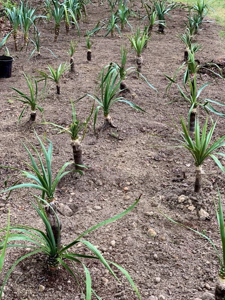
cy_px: 150
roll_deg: +0.6
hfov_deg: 28.0
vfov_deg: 36.8
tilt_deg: -21.1
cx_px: 112
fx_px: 451
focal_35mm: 52
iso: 25
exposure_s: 1/122
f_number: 2.4
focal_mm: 6
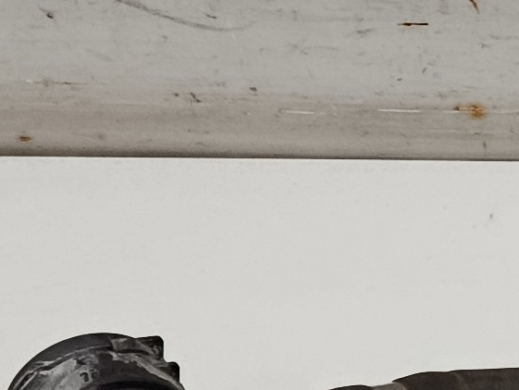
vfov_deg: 8.6
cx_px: 1054
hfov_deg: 10.6
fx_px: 2564
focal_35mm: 171
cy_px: 457
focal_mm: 5.24
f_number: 1.7
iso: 934
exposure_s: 1/100
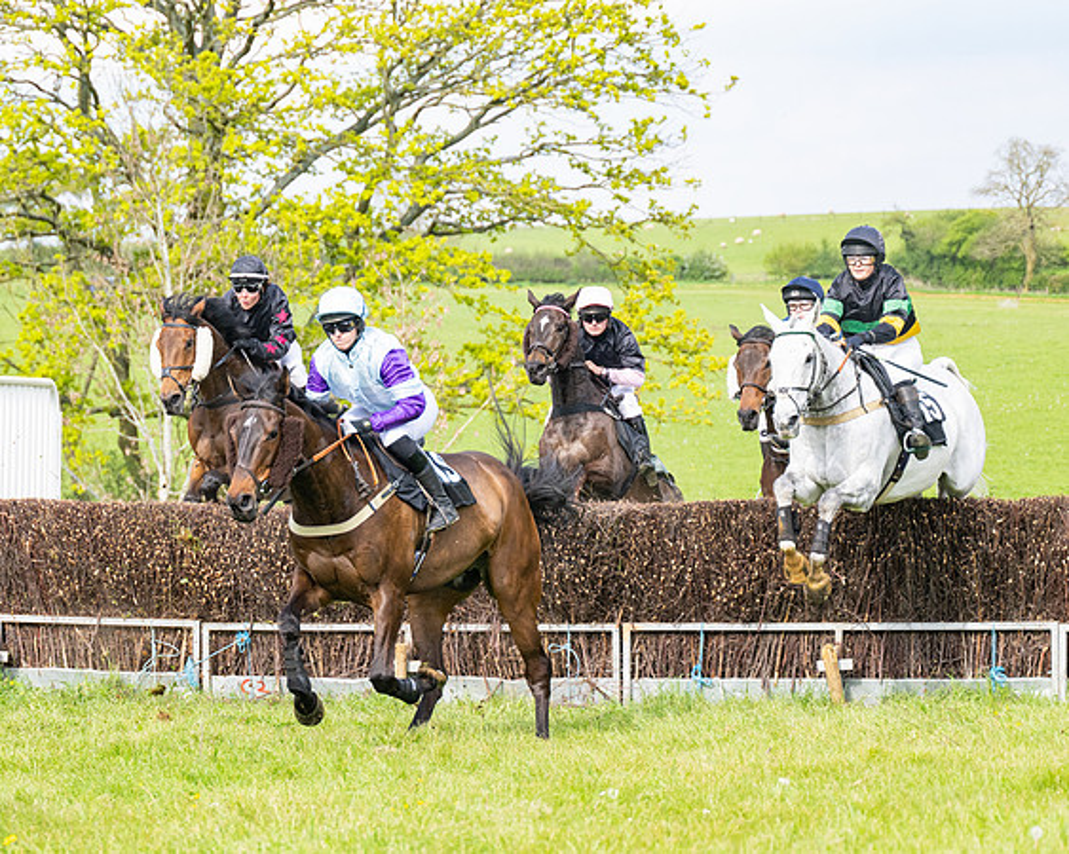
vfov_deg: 9.3
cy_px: 427
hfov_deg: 11.6
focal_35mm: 166
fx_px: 5238
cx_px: 458
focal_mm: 98
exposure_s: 1/2000
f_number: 4
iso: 400
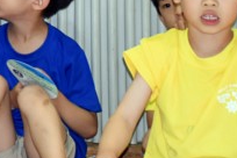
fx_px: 2008
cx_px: -274
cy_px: -82
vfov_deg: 4.5
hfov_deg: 6.5
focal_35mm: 305
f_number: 4.8
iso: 800
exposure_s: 1/100
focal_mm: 46
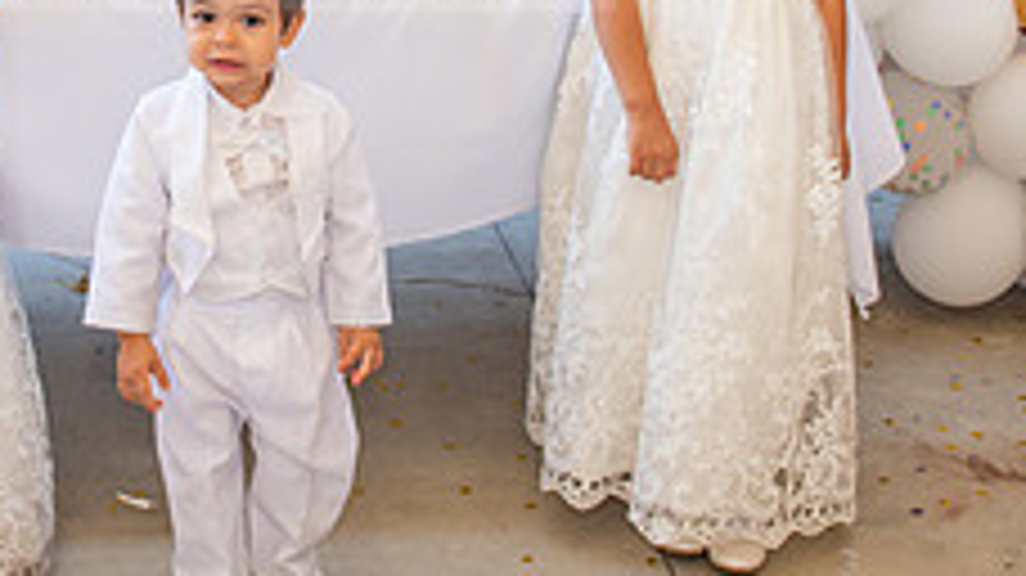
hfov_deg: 32.1
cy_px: -97
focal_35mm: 64
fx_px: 1740
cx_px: 234
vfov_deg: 18.0
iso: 200
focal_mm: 24
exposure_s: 1/80
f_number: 4
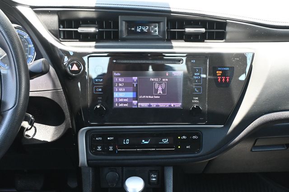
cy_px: 96
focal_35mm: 46
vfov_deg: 29.4
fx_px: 367
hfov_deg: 43.0
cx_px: 144
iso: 1600
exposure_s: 1/125
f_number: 4.8
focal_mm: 30.5
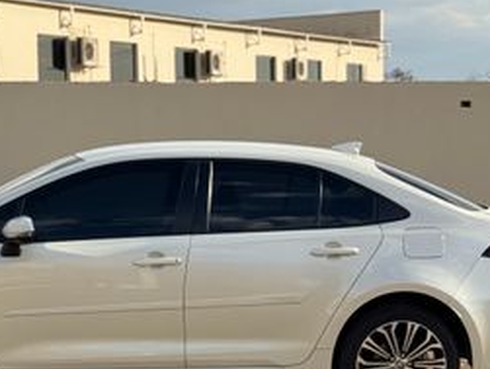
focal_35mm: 90
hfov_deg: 21.6
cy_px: 340
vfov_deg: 16.2
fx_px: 1276
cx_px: 135
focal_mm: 6.76
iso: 100
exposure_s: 1/3891
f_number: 1.78
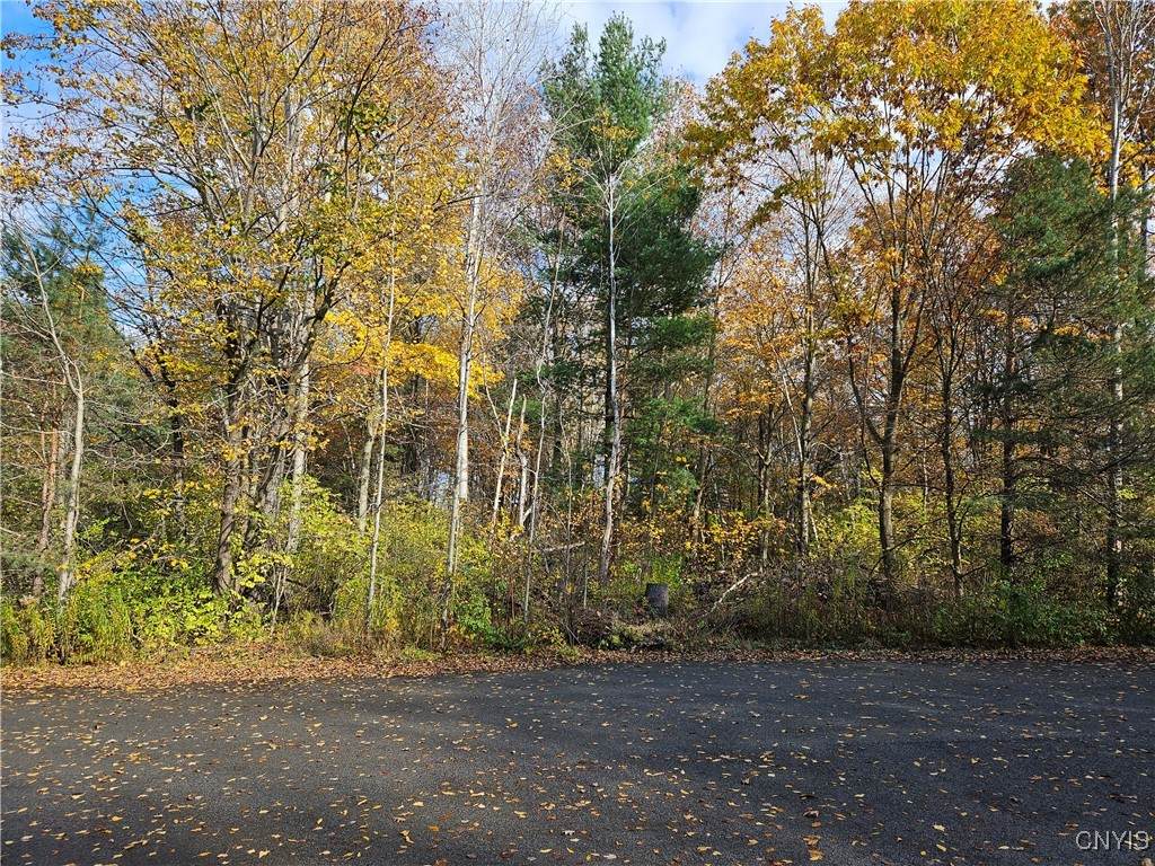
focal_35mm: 23
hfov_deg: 73.9
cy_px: 433
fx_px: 767
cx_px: 578
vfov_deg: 58.9
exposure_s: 1/763
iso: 25
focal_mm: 5.4
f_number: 1.8
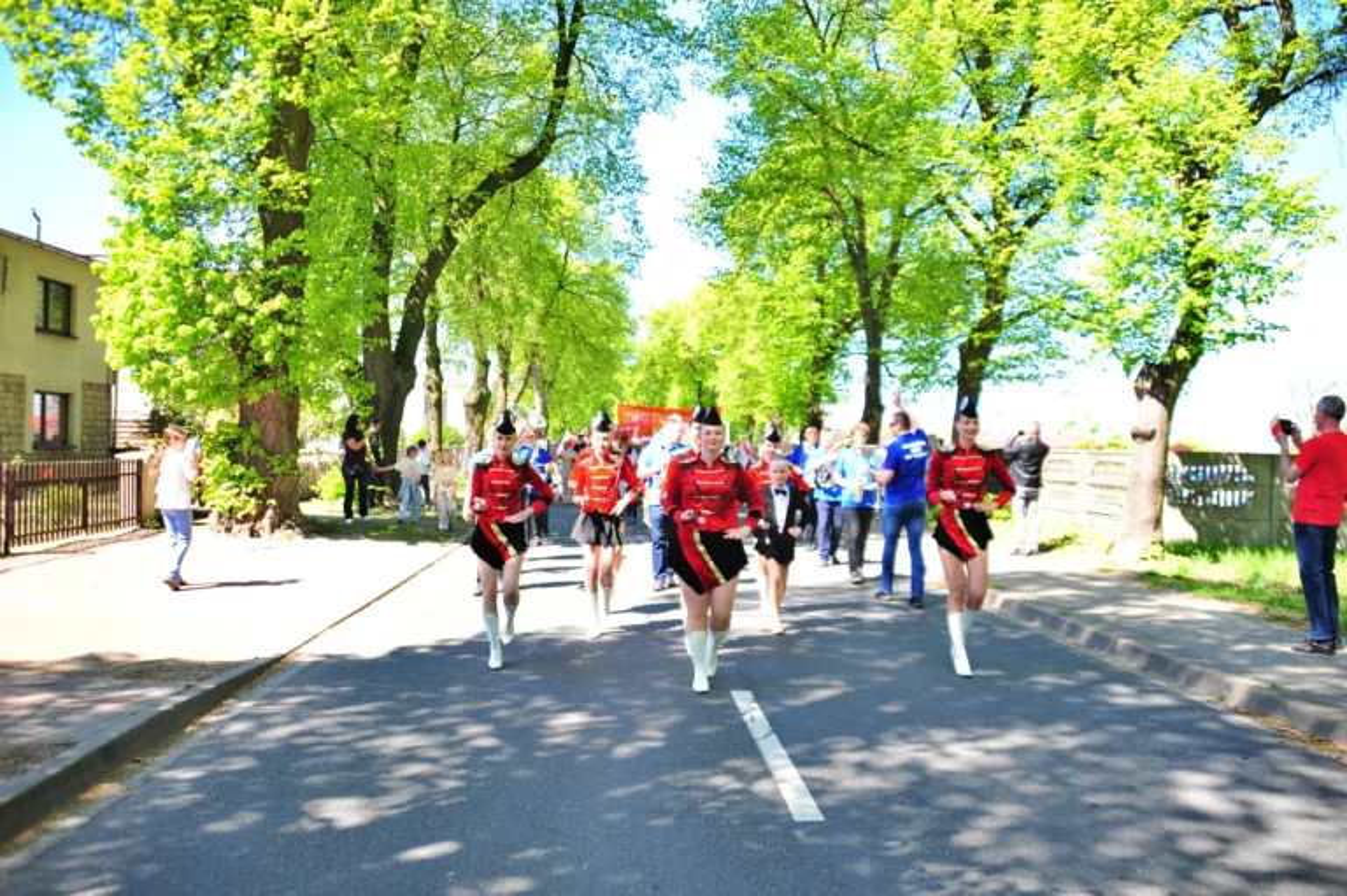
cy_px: 448
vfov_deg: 43.6
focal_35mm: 30
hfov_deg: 62.0
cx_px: 674
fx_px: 1122
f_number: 3.5
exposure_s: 1/250
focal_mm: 30
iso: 250
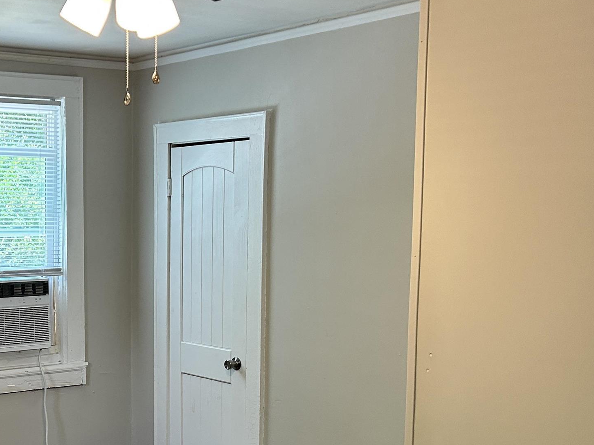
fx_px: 944
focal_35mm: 55
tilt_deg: -7.4
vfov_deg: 26.2
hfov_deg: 33.1
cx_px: 54
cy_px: 335
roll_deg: +0.8
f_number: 1.5
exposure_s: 1/120
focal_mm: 5.7
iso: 125
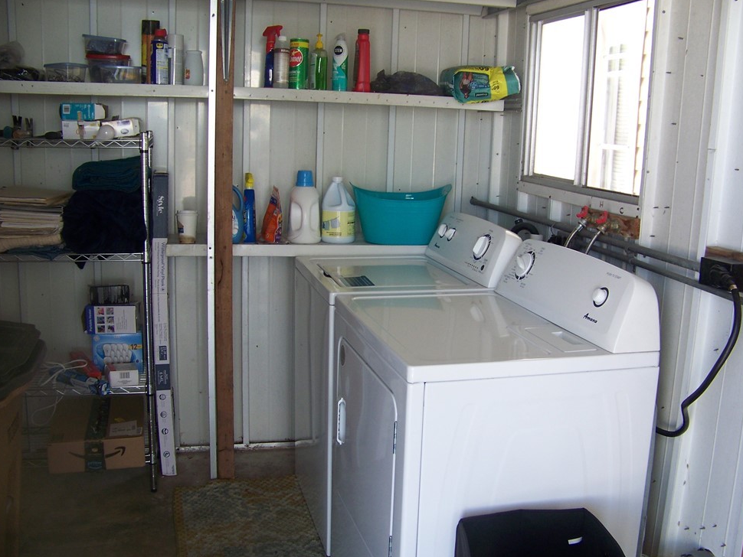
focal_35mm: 38
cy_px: 289
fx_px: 816
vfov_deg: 37.7
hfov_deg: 49.0
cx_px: 384
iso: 80
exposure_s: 1/30
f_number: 2.8
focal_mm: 5.85
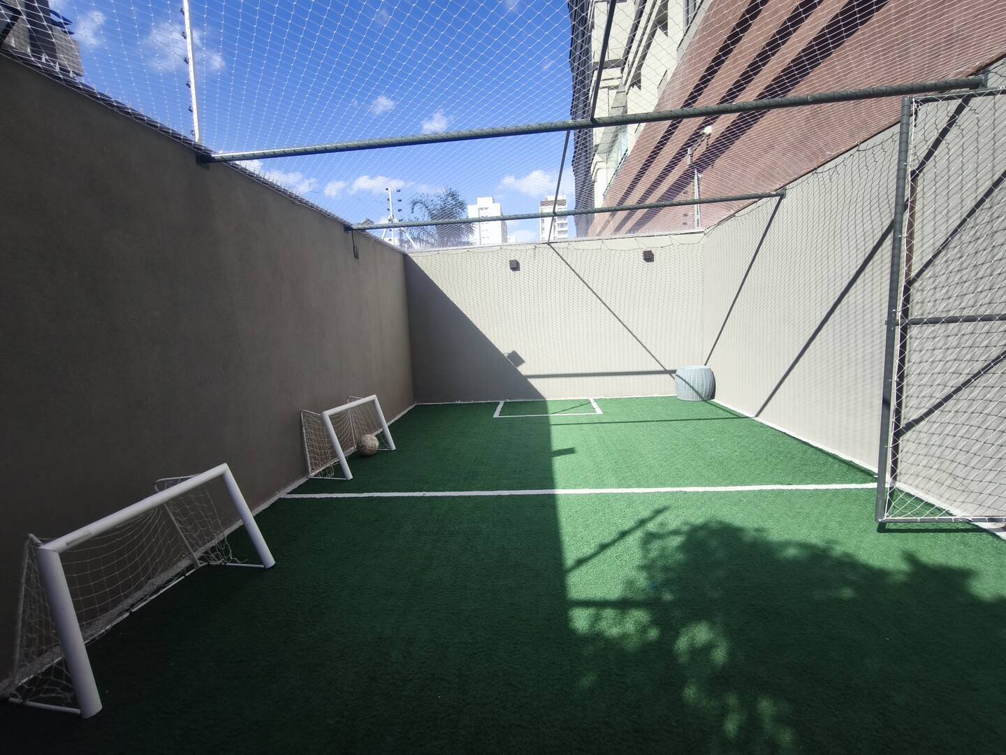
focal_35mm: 15
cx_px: 503
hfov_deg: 98.2
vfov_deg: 81.7
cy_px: 378
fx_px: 436
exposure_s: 1/535
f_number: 2.2
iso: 50
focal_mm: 1.91
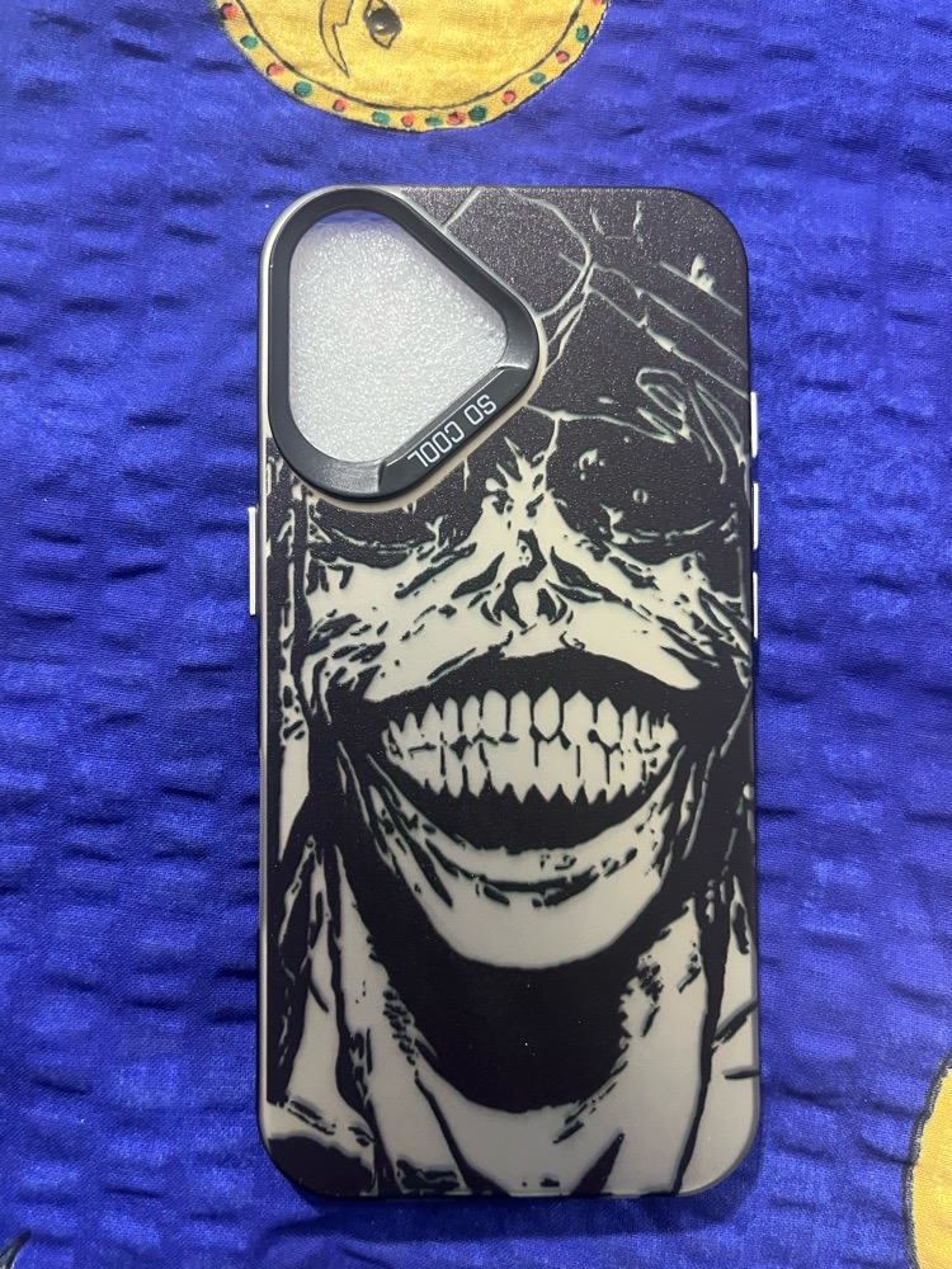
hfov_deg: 53.1
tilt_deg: -82.7
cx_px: 476
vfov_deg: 67.3
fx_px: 953
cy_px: 634
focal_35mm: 26
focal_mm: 5.1
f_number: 1.6
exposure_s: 1/50
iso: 500
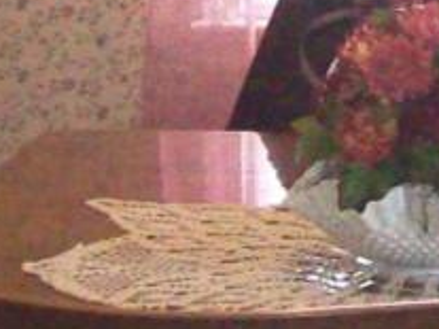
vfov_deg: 5.8
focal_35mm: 251
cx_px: 327
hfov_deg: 7.9
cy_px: -314
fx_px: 3181
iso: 200
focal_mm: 6
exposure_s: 1/88.5
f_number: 2.7
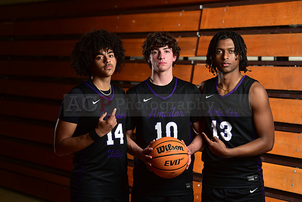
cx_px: 151
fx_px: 1049
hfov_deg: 16.4
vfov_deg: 11.0
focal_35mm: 125
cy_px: 101
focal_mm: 125
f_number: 5
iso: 250
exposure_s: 1/160
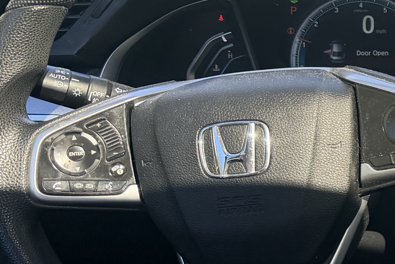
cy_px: 201
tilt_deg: -23.7
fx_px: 1130
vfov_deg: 13.2
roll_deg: +1.0
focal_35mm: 103
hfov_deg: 16.3
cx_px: 739
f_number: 1.78
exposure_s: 1/622
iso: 100
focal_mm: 6.76
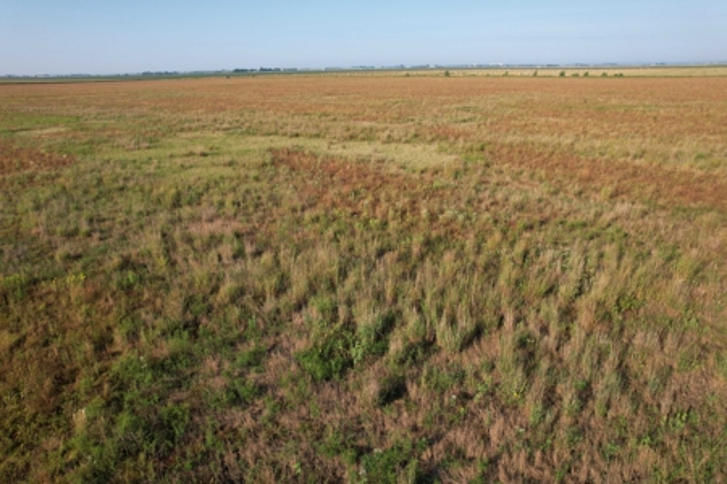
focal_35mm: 22
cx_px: 364
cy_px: 242
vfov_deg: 57.2
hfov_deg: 78.6
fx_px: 444
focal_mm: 8.38
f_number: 2.8
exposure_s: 1/1250
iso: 110
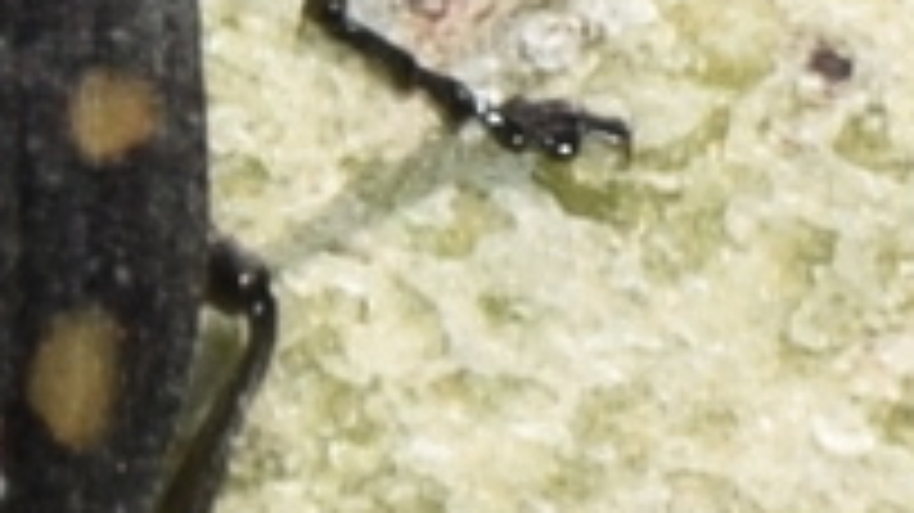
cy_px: -248
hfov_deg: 2.1
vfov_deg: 1.2
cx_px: -146
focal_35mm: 1038
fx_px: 25147
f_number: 16
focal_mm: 140
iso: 100
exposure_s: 1/160
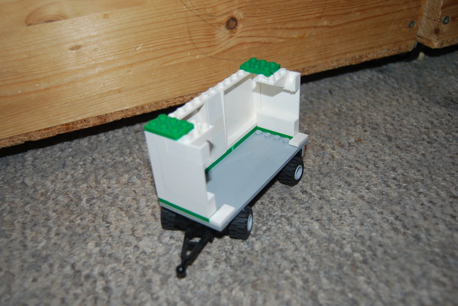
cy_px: 153
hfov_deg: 55.1
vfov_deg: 38.4
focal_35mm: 34
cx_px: 229
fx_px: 439
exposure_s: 1/60
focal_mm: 23
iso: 200
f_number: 3.8
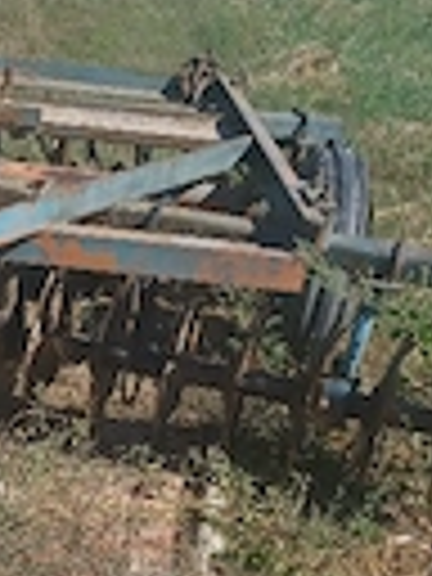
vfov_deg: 22.2
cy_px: 770
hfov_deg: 17.8
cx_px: -117
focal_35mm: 78
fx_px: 1298
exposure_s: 1/417
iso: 32
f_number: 1.8
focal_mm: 4.6
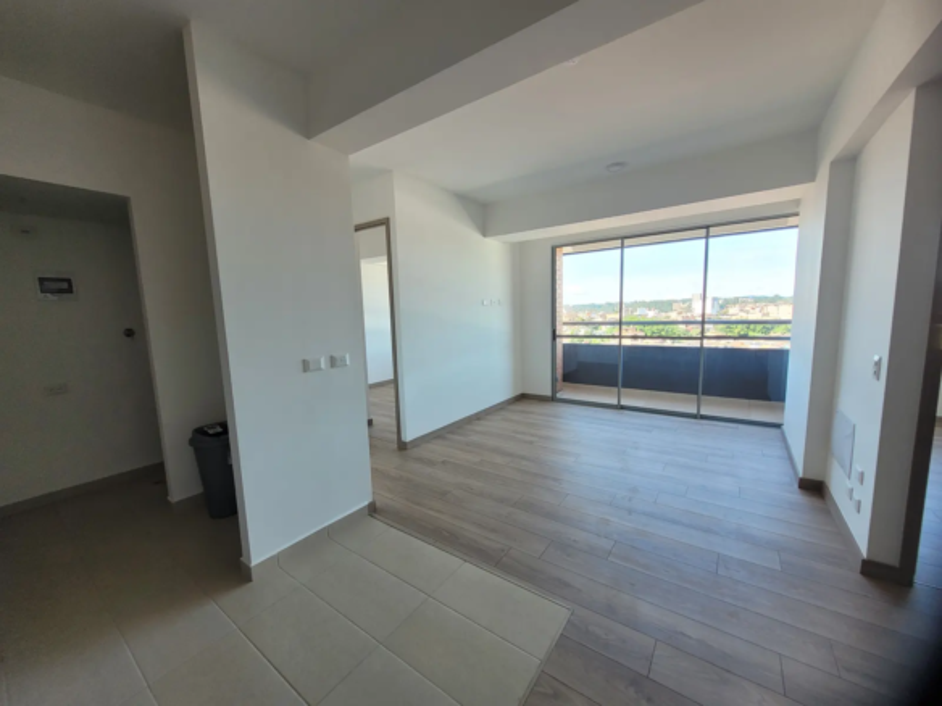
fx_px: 354
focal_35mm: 13
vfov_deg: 89.9
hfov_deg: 106.2
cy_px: 353
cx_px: 471
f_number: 2.2
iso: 64
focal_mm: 1.74
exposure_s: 1/120
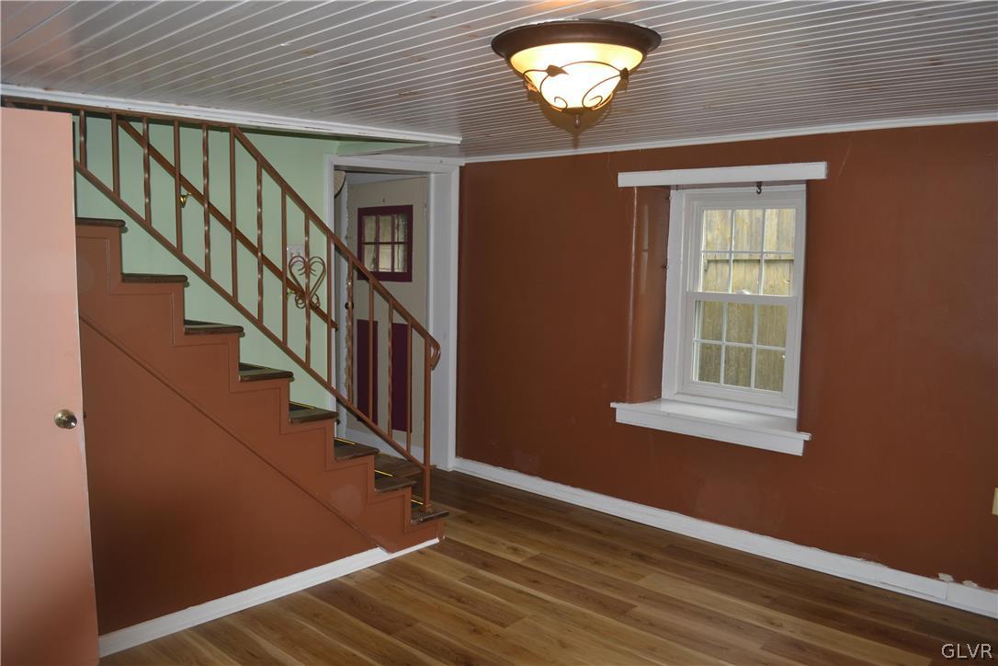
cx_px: 499
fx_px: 748
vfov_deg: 47.9
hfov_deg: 67.4
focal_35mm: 27
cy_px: 333
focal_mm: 18
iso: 100
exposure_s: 1/60
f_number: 3.5
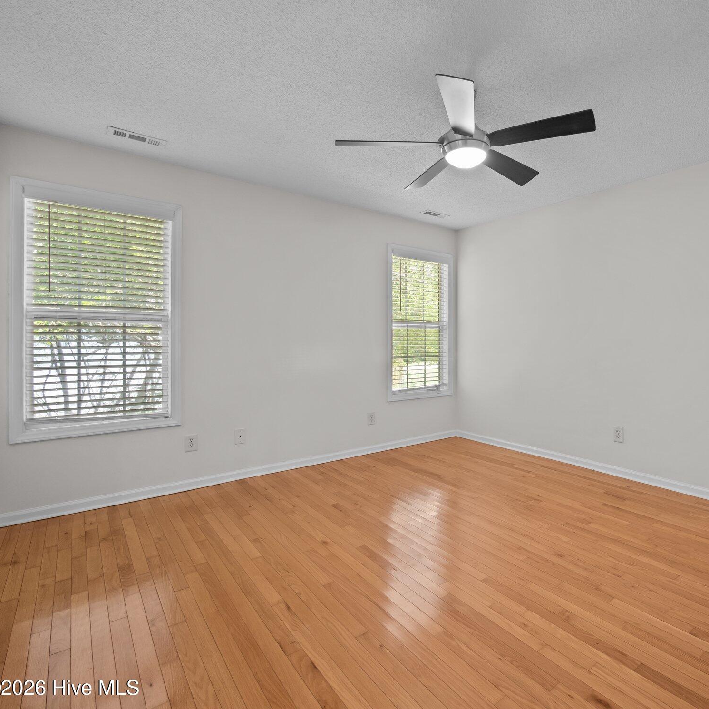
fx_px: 394
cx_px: 470
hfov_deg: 81.3
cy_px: 356
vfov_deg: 84.0
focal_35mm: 17
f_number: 5.6
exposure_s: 1/4
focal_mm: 7
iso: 200
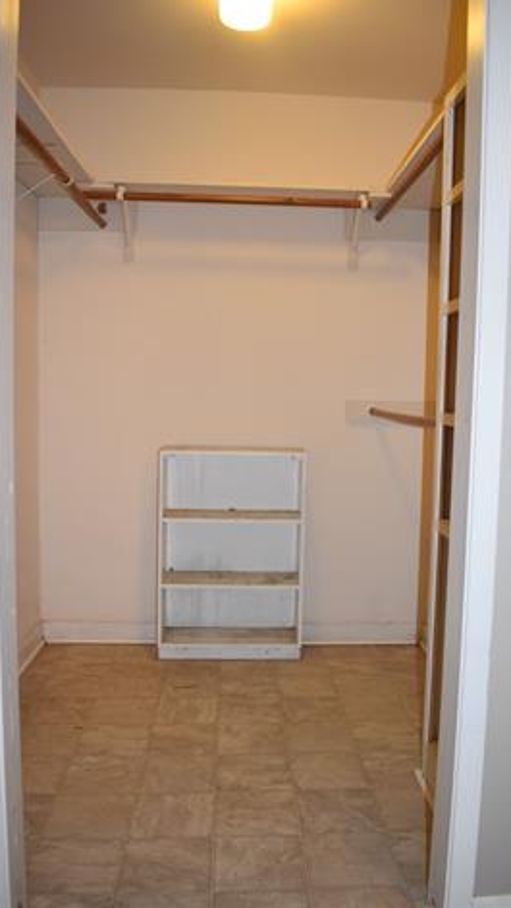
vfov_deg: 61.0
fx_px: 771
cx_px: 283
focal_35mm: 32
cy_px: 447
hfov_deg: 36.6
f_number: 4
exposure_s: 1/60
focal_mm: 20
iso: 800
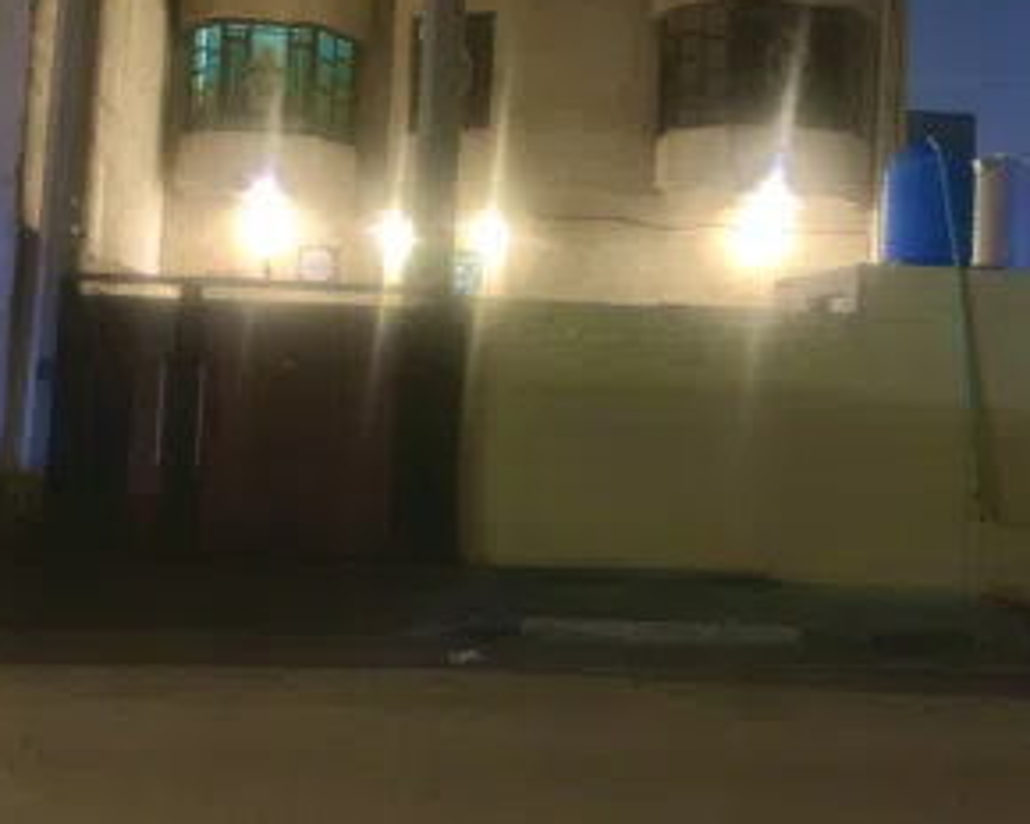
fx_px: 1067
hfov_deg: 51.5
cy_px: 295
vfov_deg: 41.8
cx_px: 519
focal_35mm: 35
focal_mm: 4.25
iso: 640
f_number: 1.8
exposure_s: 1/16
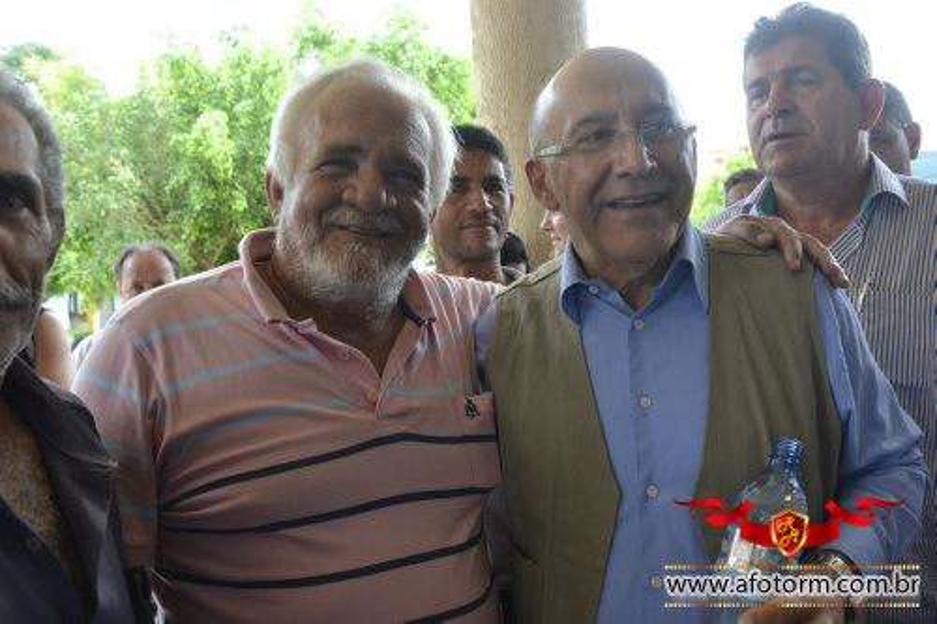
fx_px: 859
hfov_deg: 57.2
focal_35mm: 33
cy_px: 312
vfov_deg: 39.9
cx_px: 468
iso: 360
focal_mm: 22
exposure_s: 1/125
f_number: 5.6
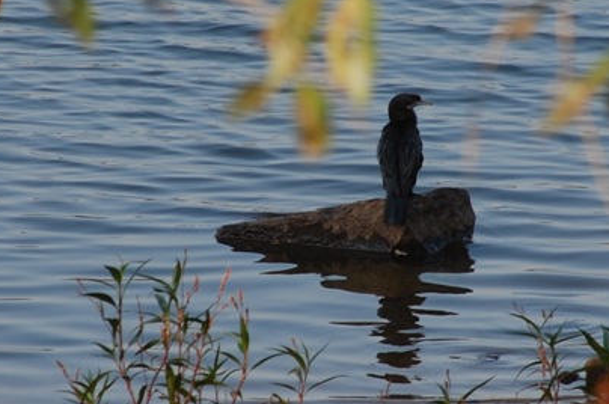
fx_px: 8428
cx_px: 329
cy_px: 195
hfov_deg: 4.1
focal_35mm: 499
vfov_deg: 2.7
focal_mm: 300
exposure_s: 1/125
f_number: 13
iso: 200
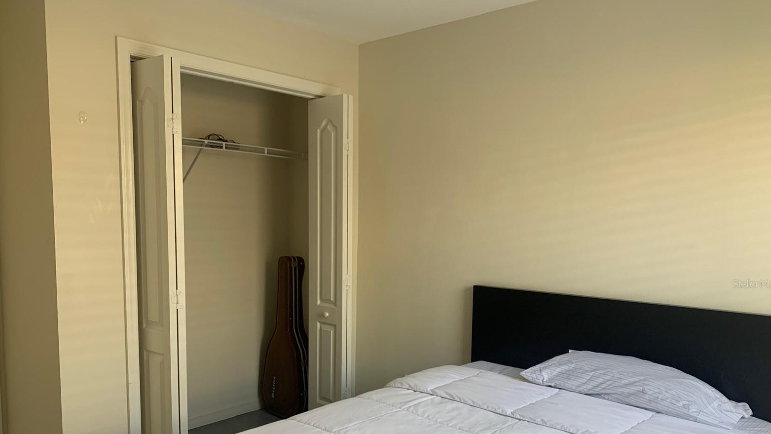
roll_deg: -1.5
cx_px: 385
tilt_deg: -5.8
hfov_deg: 66.1
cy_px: 283
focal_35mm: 29
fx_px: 593
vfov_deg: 39.8
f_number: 1.8
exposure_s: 1/121
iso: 80
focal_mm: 4.25
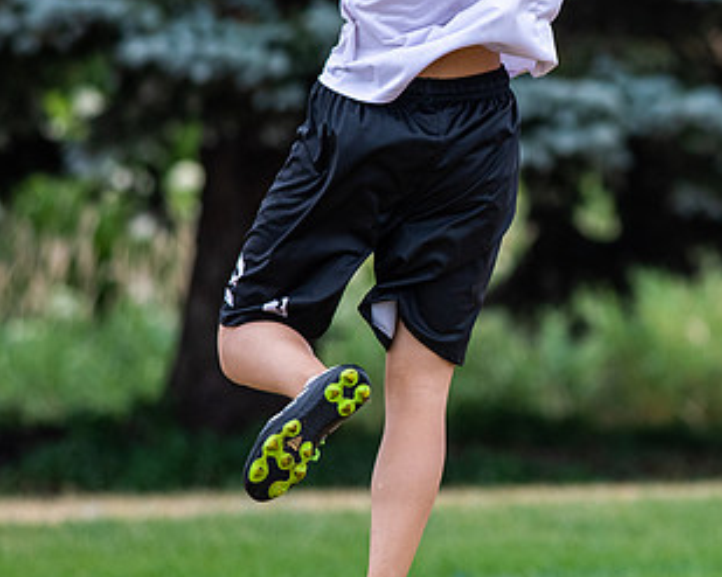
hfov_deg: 2.1
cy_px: 175
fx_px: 19717
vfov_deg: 1.7
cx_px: 731
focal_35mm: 923
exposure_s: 1/2000
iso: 400
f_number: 4
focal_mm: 300
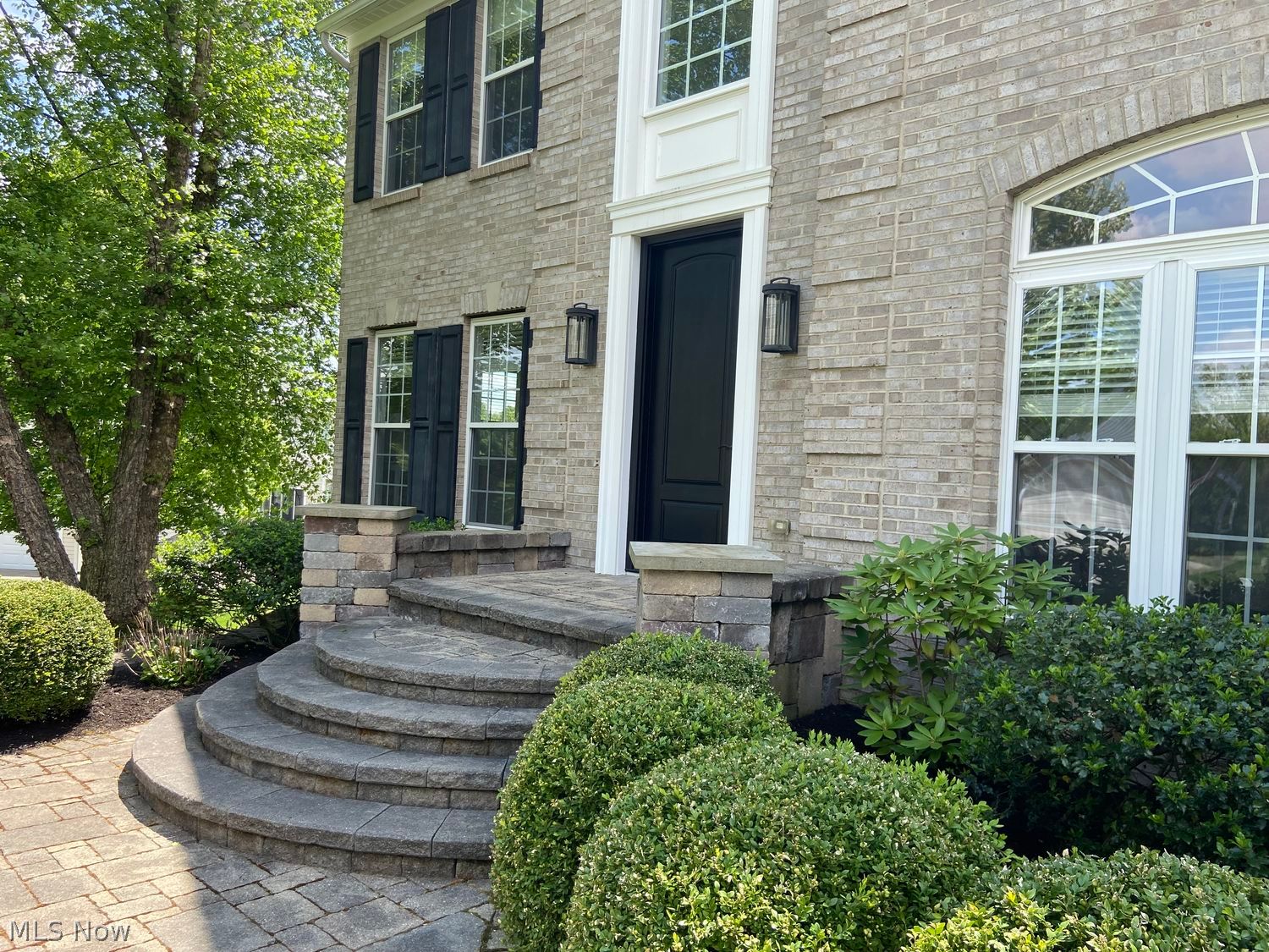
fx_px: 953
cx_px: 634
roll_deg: -3.0
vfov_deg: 53.1
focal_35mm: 26
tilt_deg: +0.5
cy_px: 476
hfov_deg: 67.3
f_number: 1.8
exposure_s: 1/654
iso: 32
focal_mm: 4.25
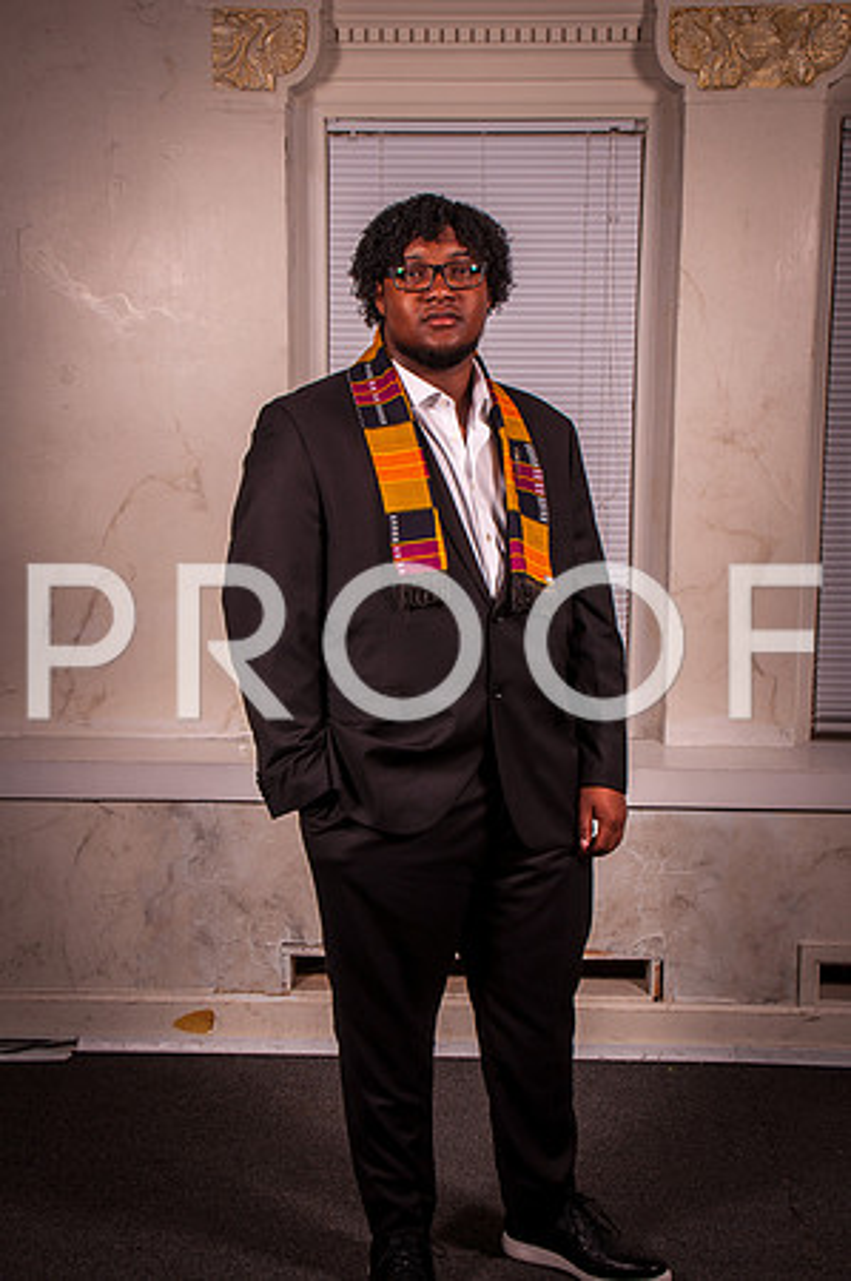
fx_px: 1866
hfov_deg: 25.7
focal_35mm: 52
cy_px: 640
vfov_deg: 37.9
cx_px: 426
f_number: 14
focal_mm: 35
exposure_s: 1/125
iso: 200
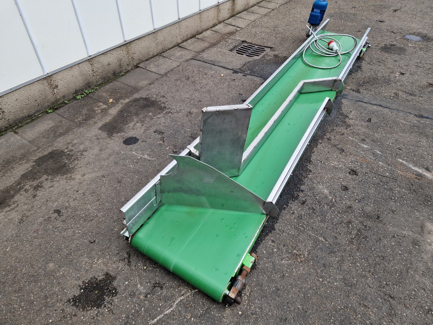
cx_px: 216
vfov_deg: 58.9
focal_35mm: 23
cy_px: 162
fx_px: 288
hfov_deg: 73.9
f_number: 1.8
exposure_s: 1/792
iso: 50
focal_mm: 5.4
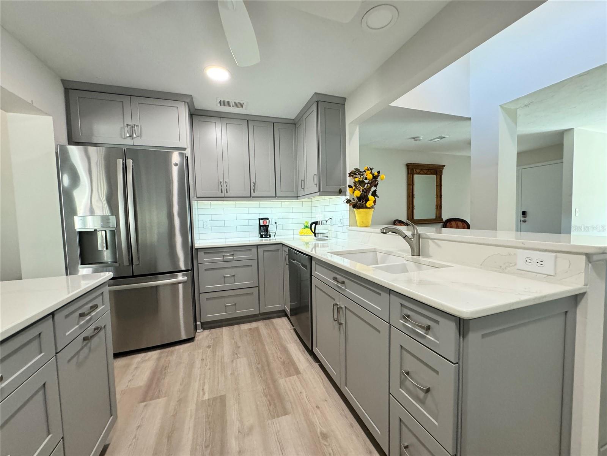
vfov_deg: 85.7
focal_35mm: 14
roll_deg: +1.7
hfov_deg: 102.1
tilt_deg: -3.4
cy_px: 228
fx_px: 245
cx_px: 304
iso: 320
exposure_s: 1/60
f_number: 2.2
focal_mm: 2.22
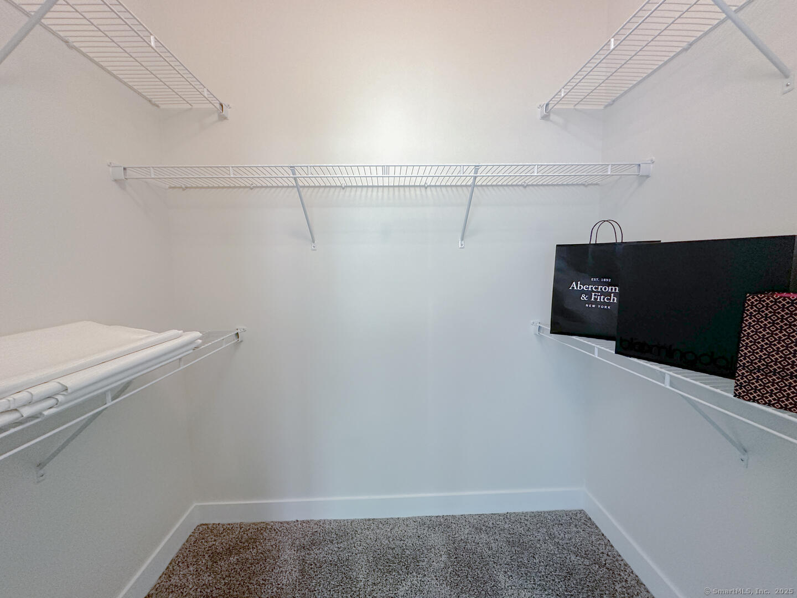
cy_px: 299
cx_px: 398
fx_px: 322
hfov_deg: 102.1
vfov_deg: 85.7
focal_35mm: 14
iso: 400
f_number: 2.2
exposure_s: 1/60
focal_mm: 2.22
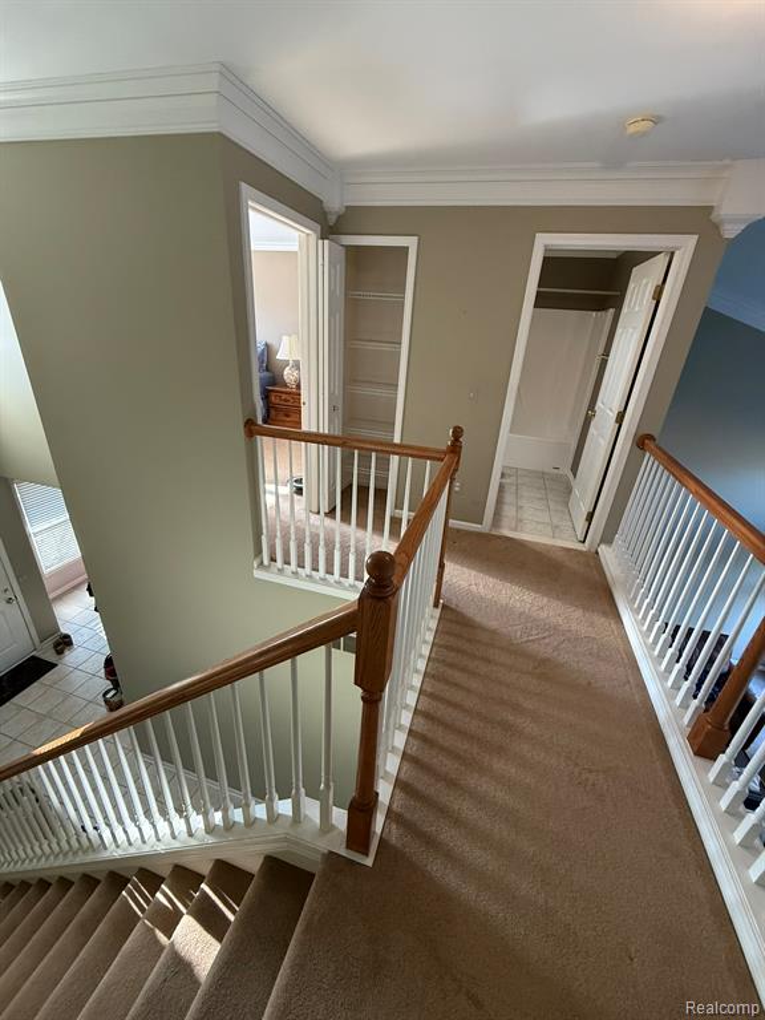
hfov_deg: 85.7
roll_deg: -4.5
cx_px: 382
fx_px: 413
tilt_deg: -23.9
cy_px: 510
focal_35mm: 14
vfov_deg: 102.1
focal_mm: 2.22
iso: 400
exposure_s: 1/120
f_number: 2.2
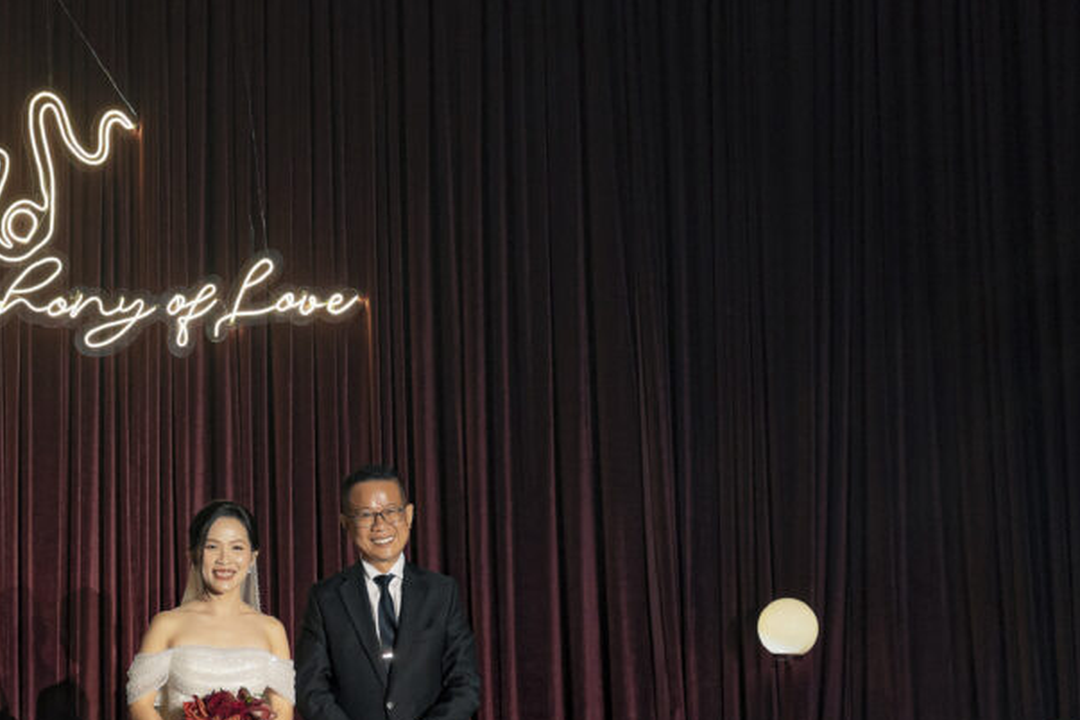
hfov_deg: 19.2
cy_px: 487
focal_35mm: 105
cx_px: 183
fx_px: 3150
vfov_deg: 13.0
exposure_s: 1/250
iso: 1000
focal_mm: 33
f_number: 2.8
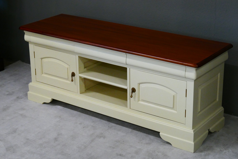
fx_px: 502
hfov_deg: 26.7
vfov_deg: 17.9
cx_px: 119
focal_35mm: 76
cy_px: 80
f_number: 3.7
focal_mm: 27.88
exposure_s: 1/80
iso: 1600
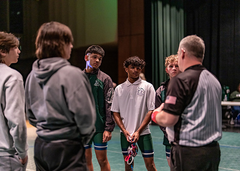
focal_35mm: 52
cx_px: 120
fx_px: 357
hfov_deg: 37.2
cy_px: 86
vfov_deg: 27.0
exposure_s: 1/1000
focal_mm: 50
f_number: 1.2
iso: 1600
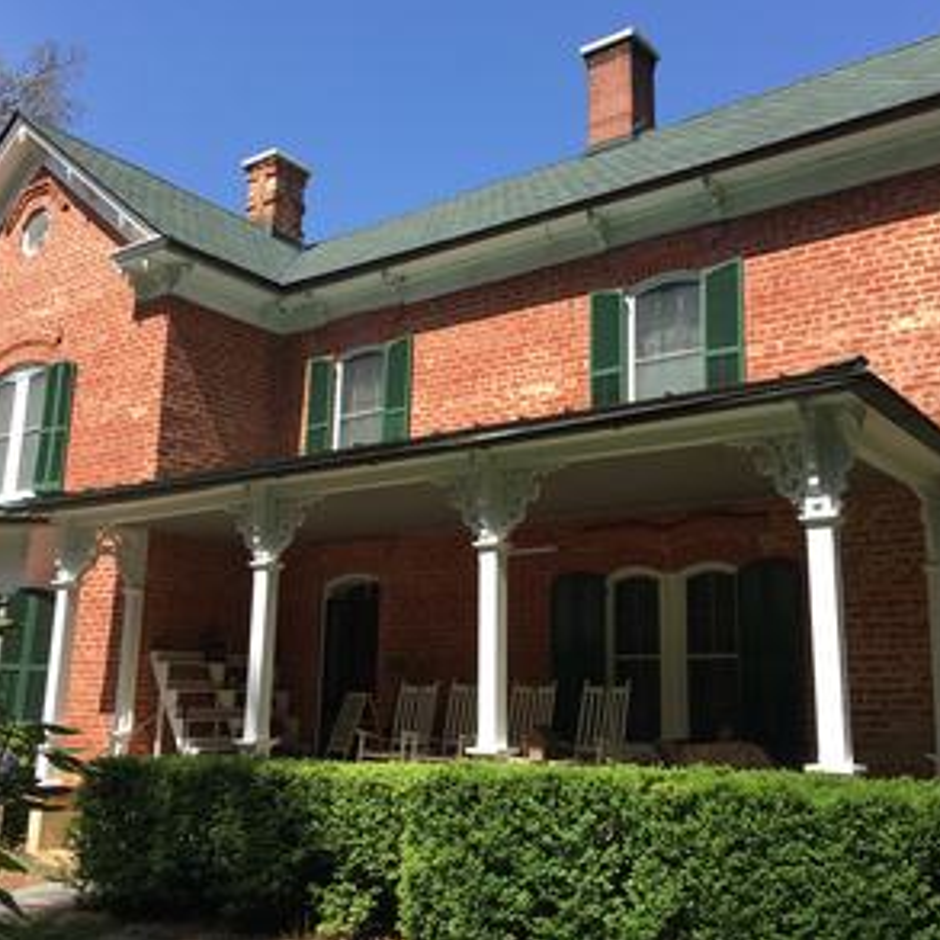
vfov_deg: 47.2
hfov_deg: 47.2
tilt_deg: +13.5
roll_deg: -1.5
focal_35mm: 35
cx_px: 481
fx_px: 1075
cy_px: 465
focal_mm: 4.15
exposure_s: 1/732
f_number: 2.2
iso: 25
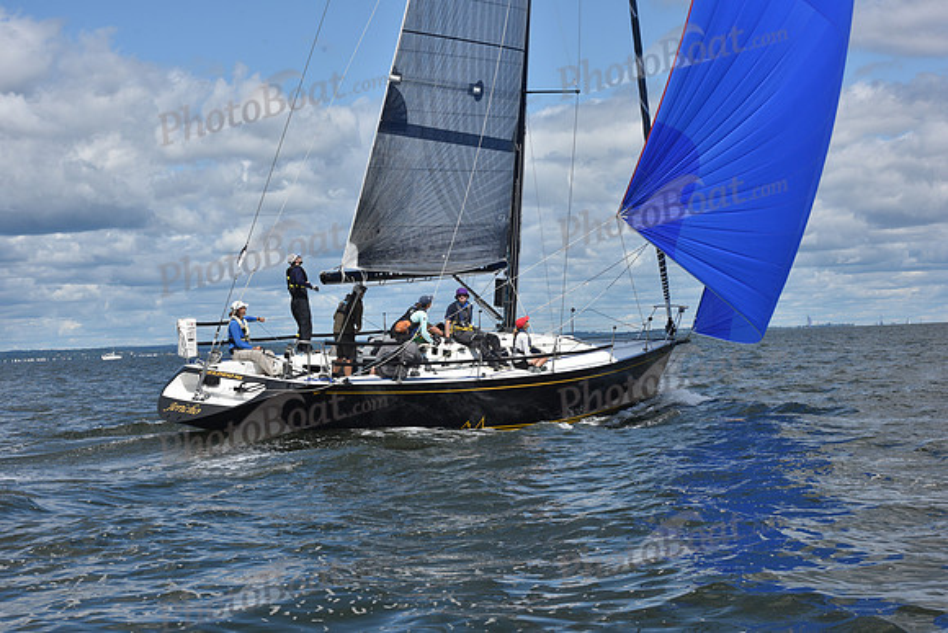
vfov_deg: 19.5
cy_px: 316
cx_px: 474
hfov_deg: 28.8
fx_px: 1844
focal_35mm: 70
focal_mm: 70
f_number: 11
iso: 250
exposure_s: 1/800
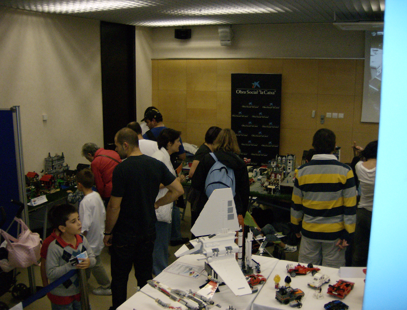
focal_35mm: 36
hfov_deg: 51.1
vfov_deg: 40.0
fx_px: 425
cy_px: 155
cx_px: 204
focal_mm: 6
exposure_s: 1/60
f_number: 2.8
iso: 200
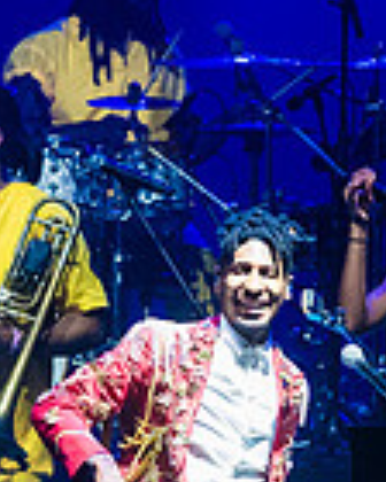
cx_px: 159
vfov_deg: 2.5
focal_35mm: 780
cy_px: 432
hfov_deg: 2.0
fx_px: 11139
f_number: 4.5
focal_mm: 200
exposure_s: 1/2500
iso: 6400
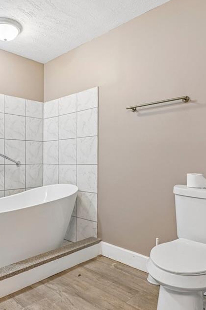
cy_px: 163
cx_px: 47
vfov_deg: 69.4
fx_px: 223
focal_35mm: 26
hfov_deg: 47.4
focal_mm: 16
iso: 400
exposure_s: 1/13
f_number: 8
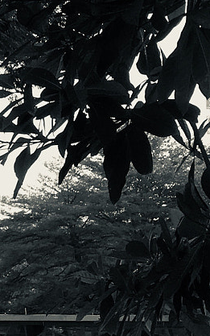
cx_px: -230
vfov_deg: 17.6
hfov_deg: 10.1
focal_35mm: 118
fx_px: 1079
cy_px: 205
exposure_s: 1/793
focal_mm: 4.15
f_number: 2.2
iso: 25
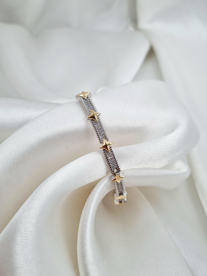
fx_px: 207
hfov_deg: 53.1
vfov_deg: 67.3
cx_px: 104
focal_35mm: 26
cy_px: 138
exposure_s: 1/1250
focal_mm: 5.4
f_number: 1.8
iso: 50
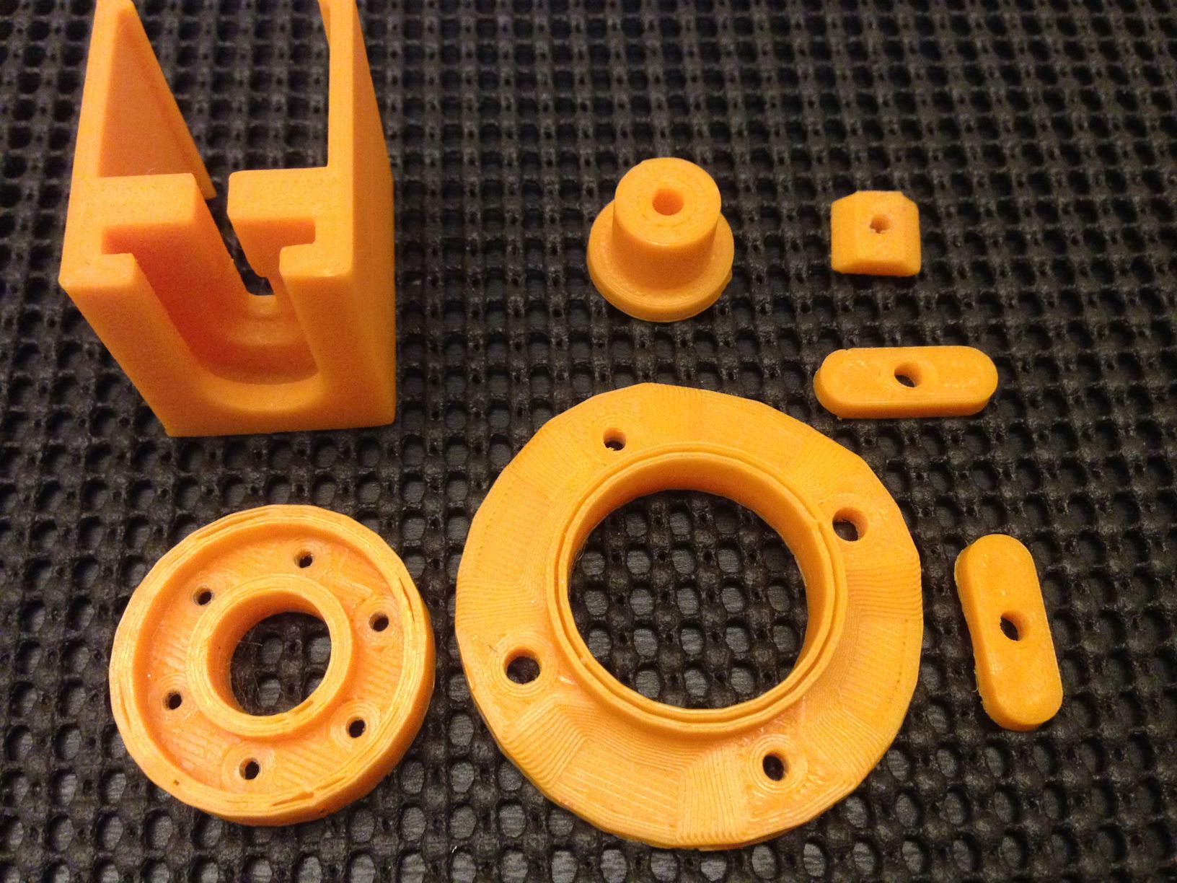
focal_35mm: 33
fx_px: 1122
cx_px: 588
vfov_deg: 42.9
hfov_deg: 55.4
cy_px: 442
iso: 400
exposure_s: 1/15
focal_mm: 4.12
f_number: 2.4
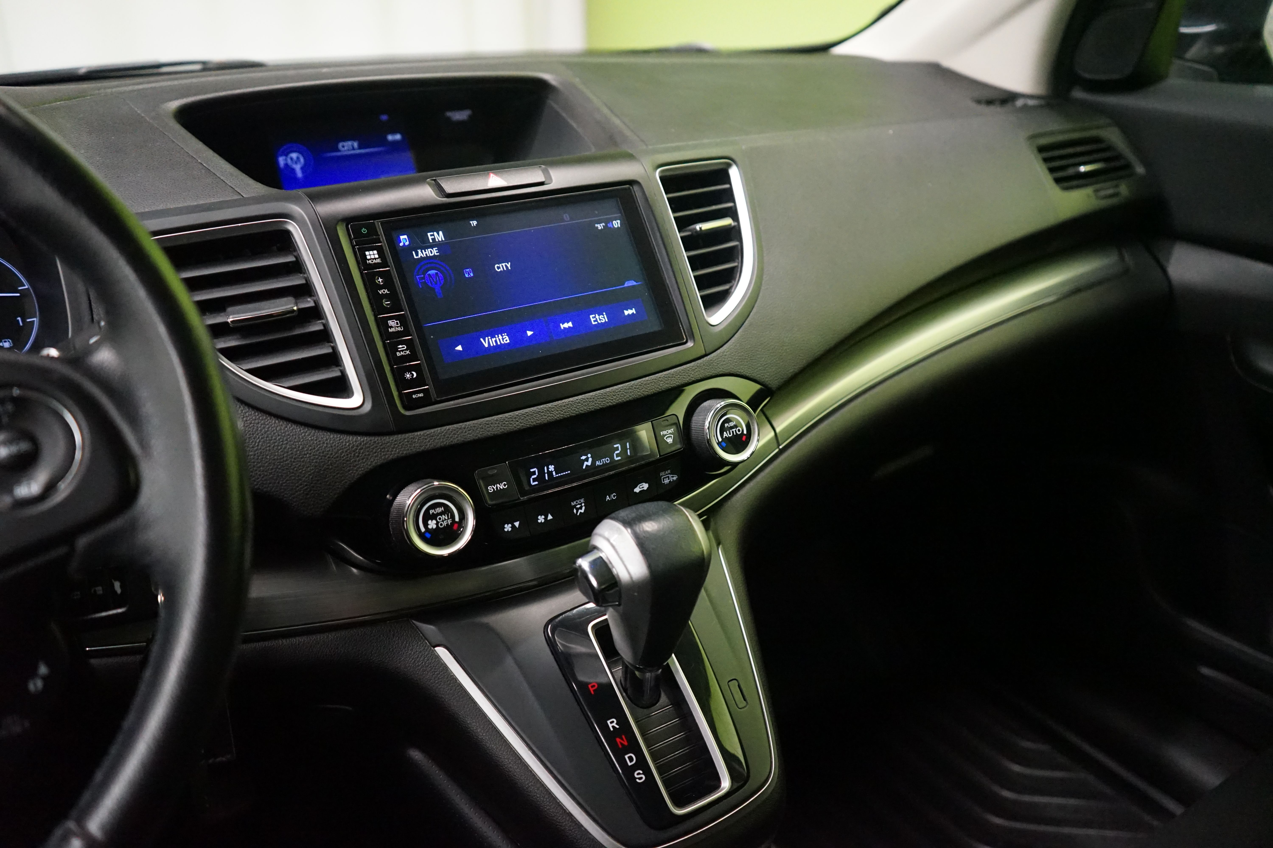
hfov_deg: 65.5
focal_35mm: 28
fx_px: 990
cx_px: 636
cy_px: 424
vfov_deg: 46.4
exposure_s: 1/80
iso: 6400
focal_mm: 28
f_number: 3.5
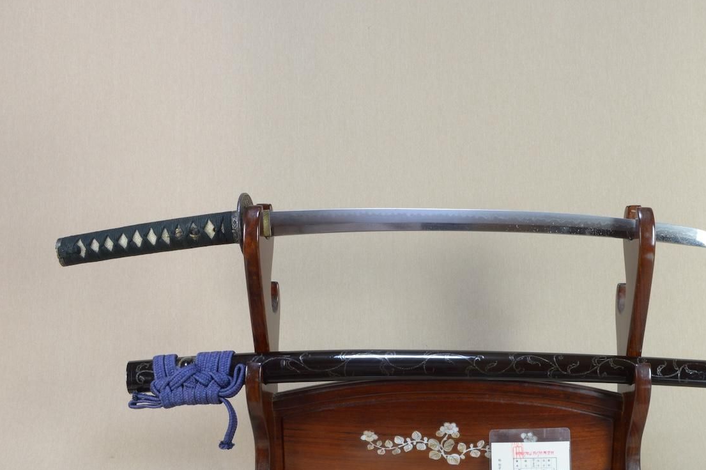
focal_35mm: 38
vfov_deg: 35.0
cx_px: 445
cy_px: 259
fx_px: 745
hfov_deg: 50.2
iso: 400
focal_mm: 20
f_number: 11
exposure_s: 1/1.6
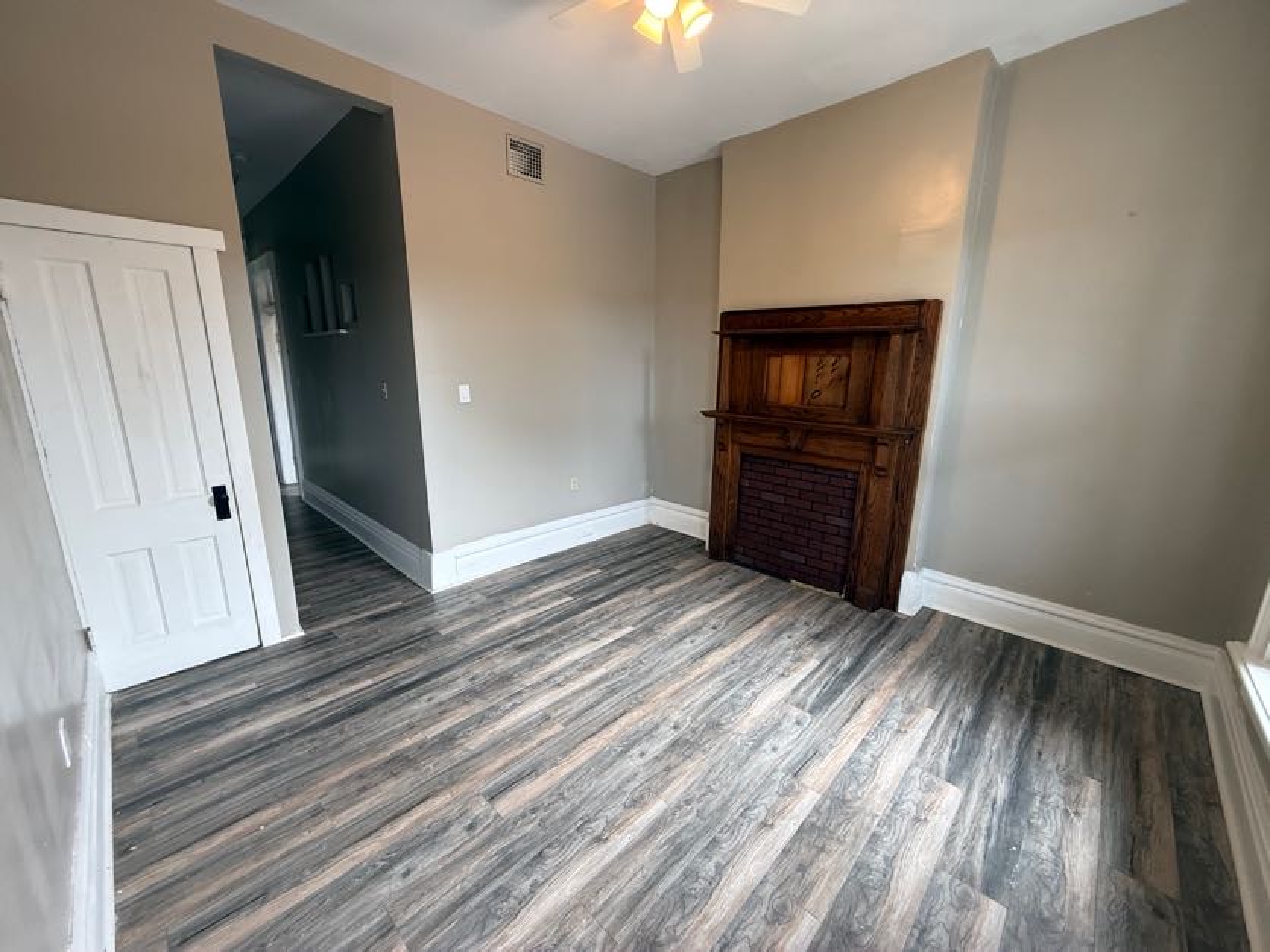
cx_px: 635
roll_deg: -0.3
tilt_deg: -11.6
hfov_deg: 102.1
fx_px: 514
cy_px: 476
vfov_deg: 85.7
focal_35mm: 14
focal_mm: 2.22
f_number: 2.2
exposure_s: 1/120
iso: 200
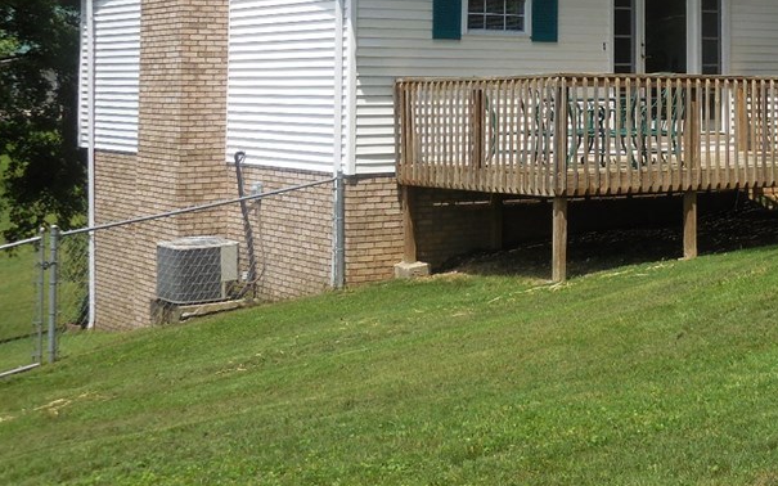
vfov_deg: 18.1
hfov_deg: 28.7
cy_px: -6
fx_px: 1484
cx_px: 628
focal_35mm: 70
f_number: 3.9
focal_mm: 7
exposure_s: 1/800
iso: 125
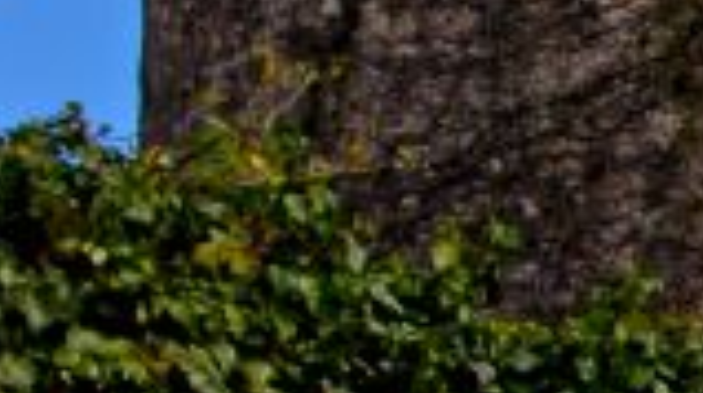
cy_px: 695
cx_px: 1888
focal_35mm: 314
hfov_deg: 6.4
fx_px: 5853
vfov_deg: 3.8
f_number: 9
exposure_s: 1/320
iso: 160
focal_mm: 31
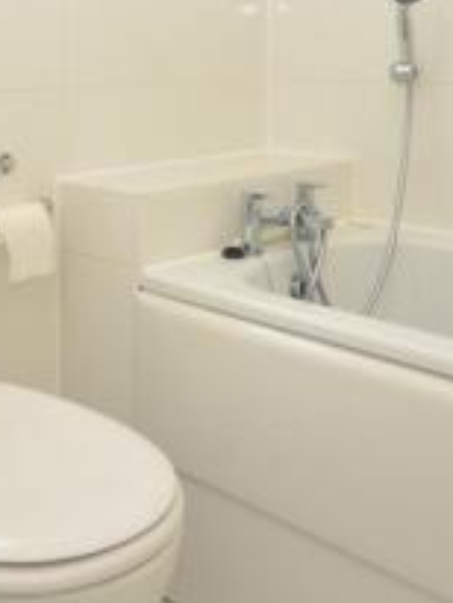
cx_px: 79
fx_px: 881
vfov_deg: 35.3
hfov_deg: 28.1
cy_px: 44
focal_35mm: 51
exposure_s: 1/30
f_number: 5
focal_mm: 11
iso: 200
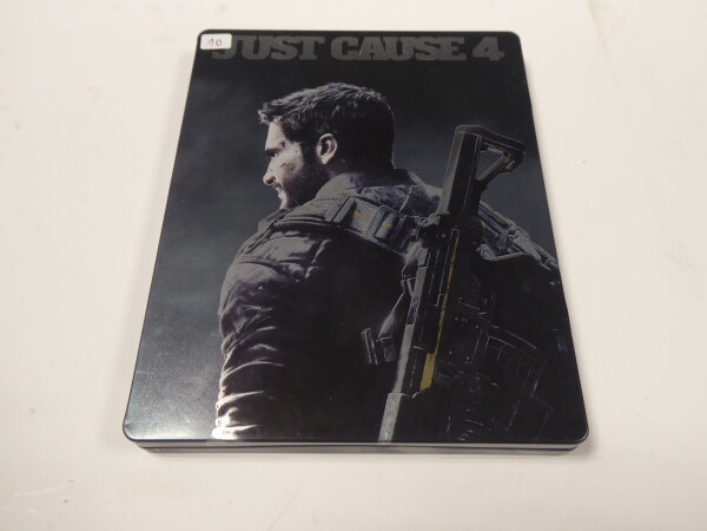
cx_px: 354
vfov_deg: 48.2
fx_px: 592
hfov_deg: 61.7
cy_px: 266
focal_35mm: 29
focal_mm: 5
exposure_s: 1/40
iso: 400
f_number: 3.5
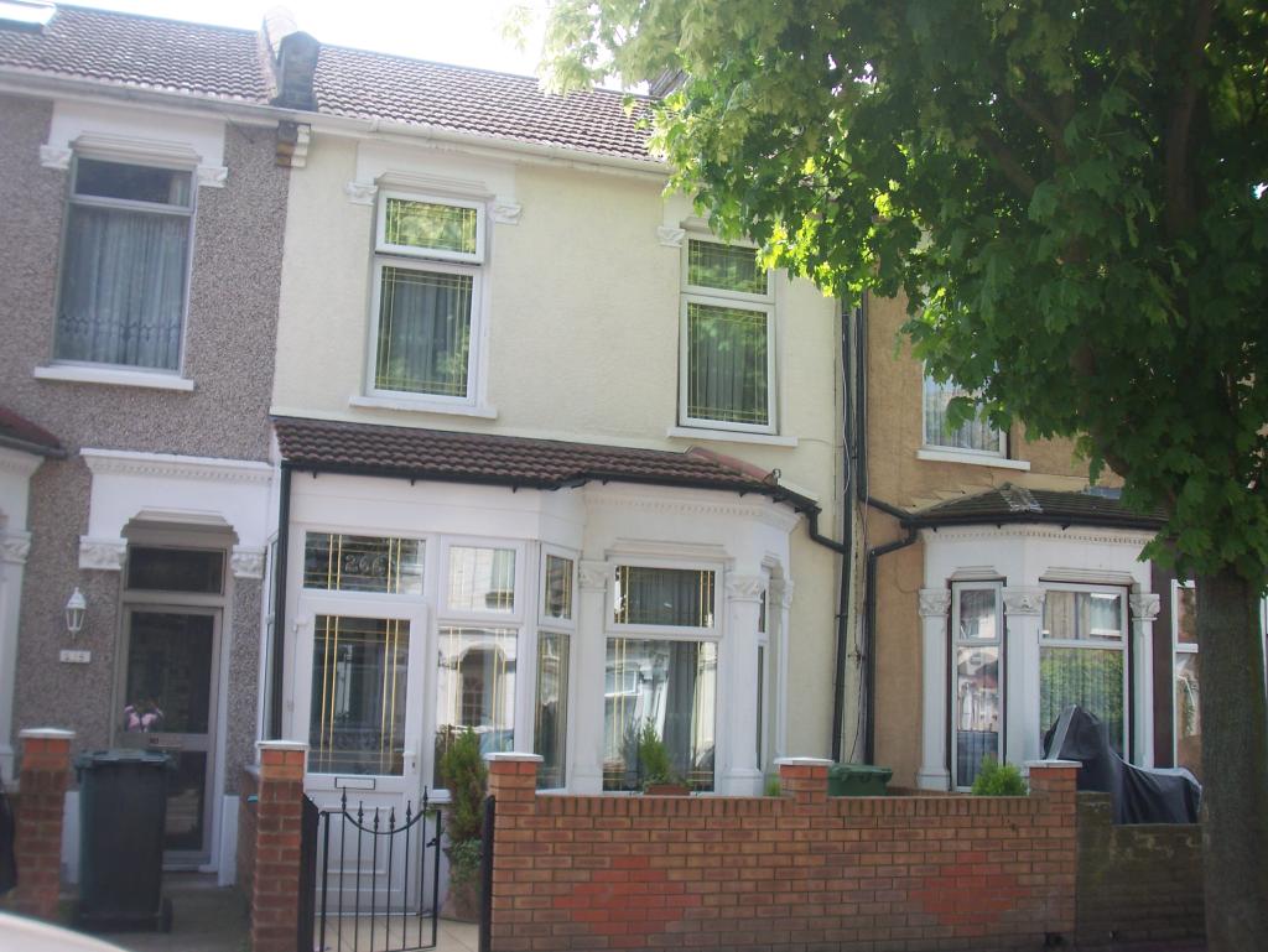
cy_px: 476
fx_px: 1393
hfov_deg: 49.0
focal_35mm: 38
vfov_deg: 37.8
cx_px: 634
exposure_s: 1/160
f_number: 3.9
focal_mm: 6.3
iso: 64
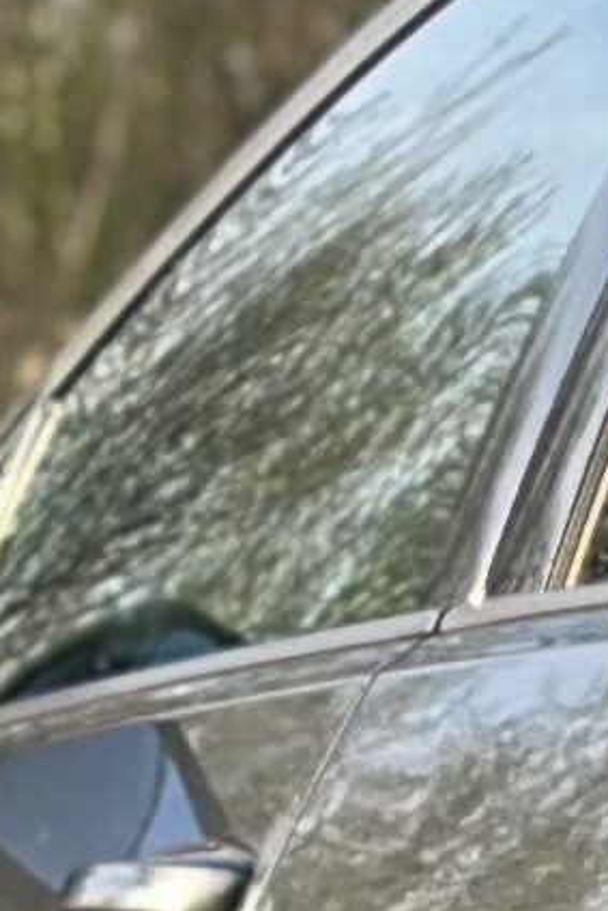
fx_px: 12023
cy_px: 1143
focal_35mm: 475
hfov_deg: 2.8
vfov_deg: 4.3
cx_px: 2802
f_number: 1.78
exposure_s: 1/887
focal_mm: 6.86
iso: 80
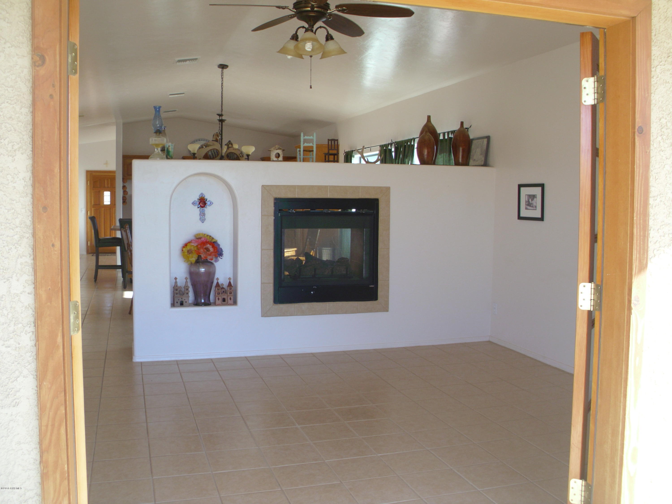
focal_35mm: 38
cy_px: 252
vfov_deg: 37.7
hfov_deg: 49.0
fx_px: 738
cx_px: 336
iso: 50
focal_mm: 6.3
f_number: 2.9
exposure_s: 1/60
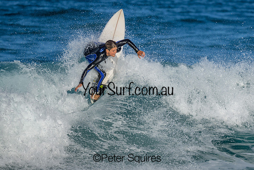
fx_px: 7753
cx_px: 163
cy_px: 90
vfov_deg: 1.3
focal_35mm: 1099
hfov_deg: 1.9
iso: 280
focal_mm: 800
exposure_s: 1/2000
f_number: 8
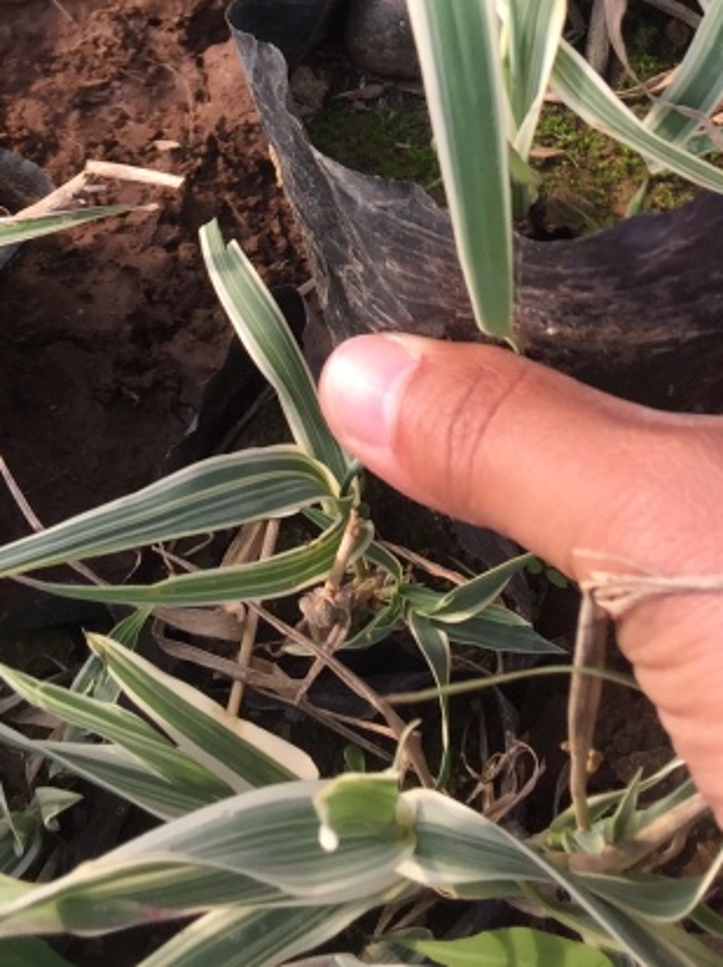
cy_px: -240
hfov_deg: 19.6
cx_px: 409
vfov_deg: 23.4
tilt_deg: -60.3
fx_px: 2092
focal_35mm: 75
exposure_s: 1/380
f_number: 2.2
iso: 32
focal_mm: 4.15
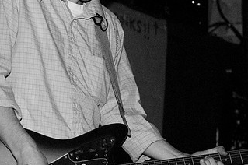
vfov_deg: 11.4
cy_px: 43
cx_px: 144
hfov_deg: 17.1
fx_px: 826
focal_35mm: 120
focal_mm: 44
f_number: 2.8
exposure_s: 1/30
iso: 1600
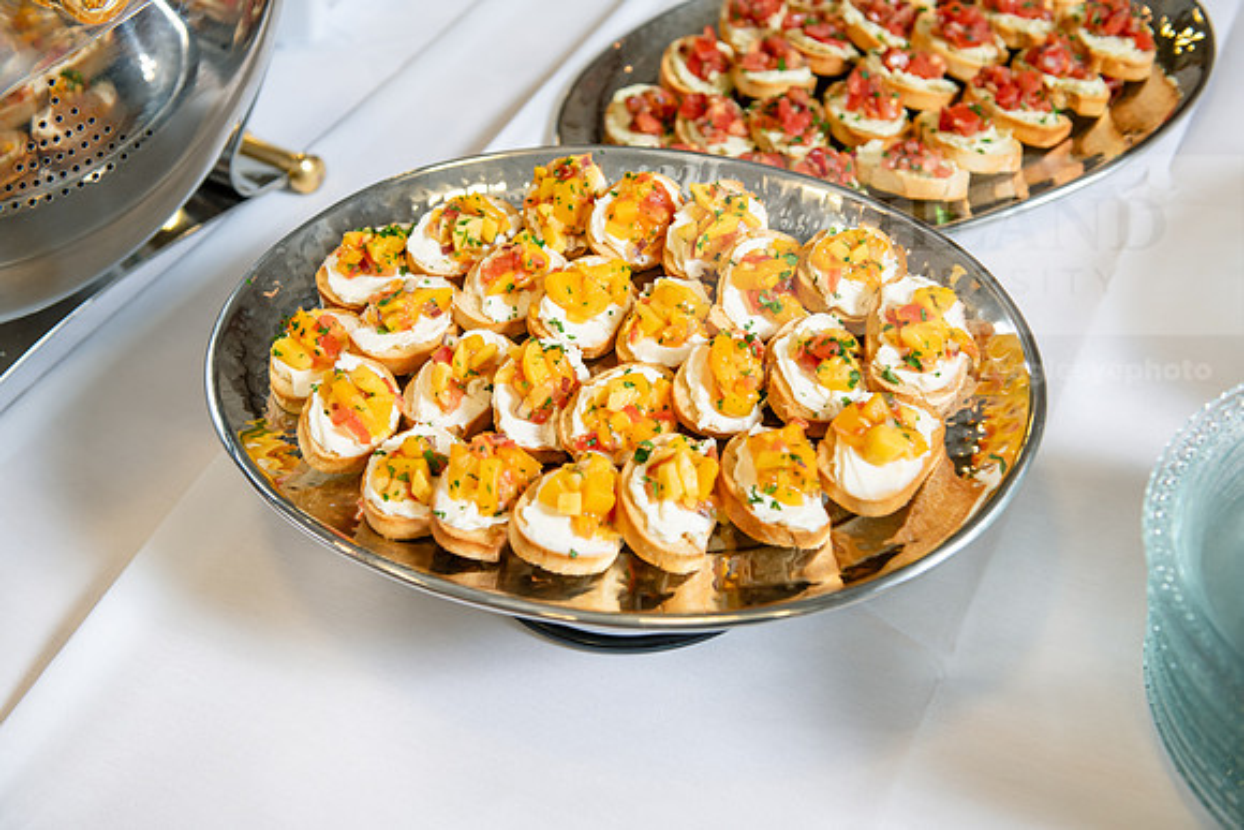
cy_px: 415
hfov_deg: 41.1
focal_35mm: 48
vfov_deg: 28.1
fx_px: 1659
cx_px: 622
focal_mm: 48
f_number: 4
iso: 400
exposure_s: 1/125
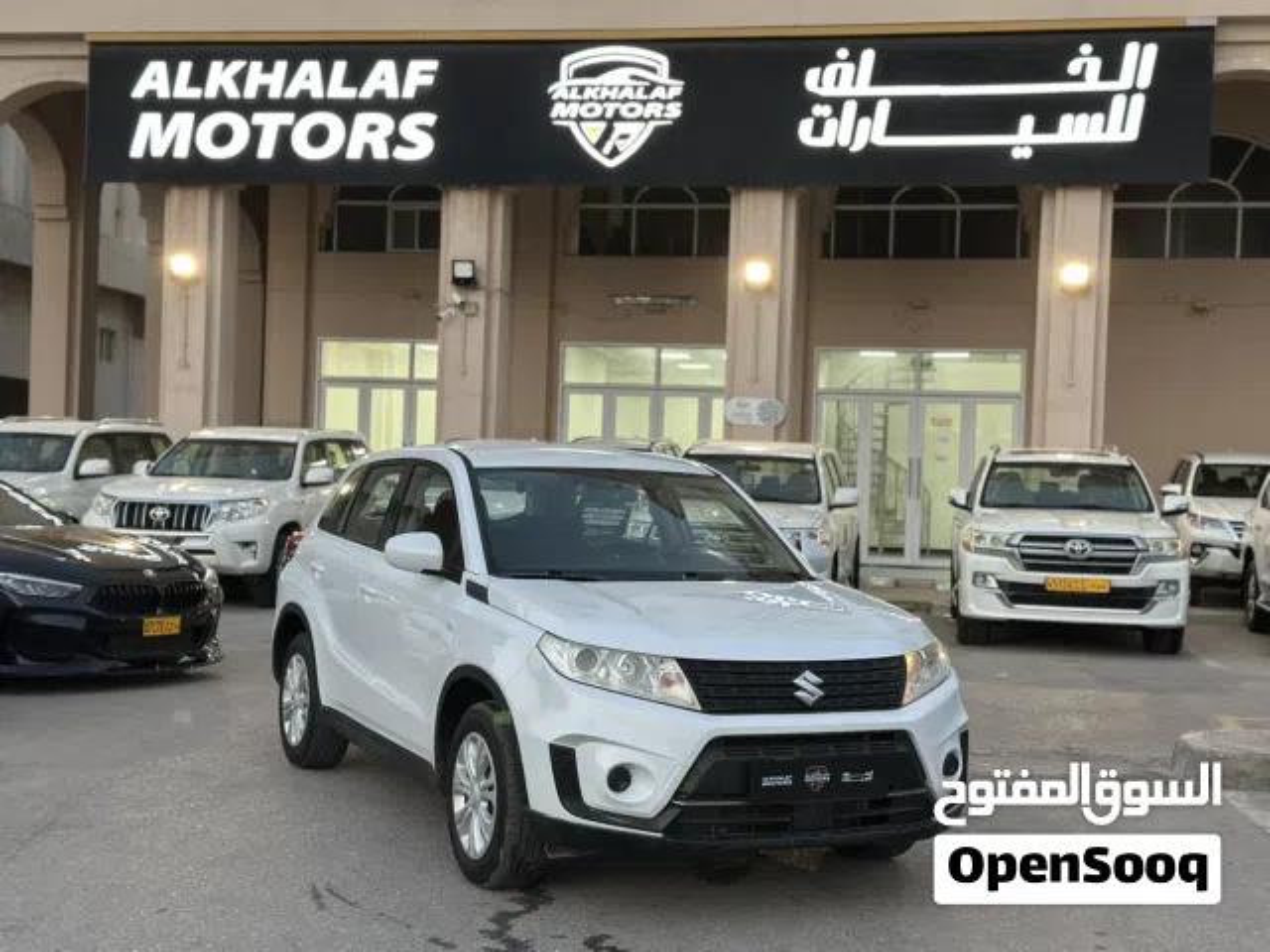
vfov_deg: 30.3
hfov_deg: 39.7
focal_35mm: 48
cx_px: 635
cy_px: 476
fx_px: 1761
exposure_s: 1/100
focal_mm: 6.86
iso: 100
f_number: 1.78
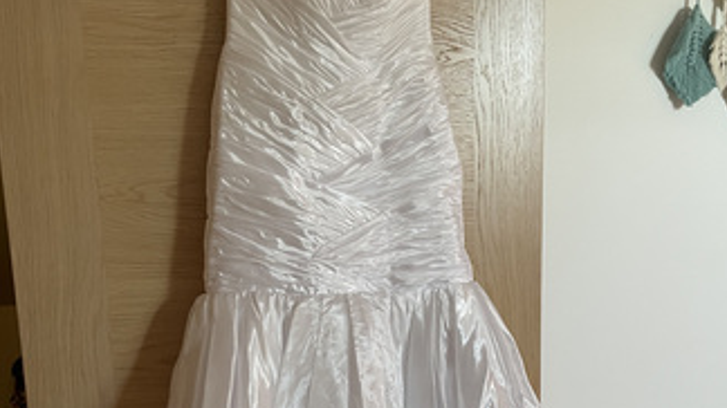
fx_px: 809
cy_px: 318
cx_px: 401
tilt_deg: -10.5
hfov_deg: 48.3
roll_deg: +1.4
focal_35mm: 42
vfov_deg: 27.8
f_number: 1.6
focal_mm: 5.1
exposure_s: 1/98
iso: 125
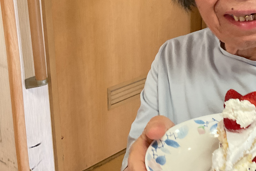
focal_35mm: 63
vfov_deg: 21.5
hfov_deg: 31.0
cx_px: 211
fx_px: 448
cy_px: 52
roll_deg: -3.1
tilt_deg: -19.2
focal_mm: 3
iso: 200
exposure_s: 1/60
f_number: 1.8
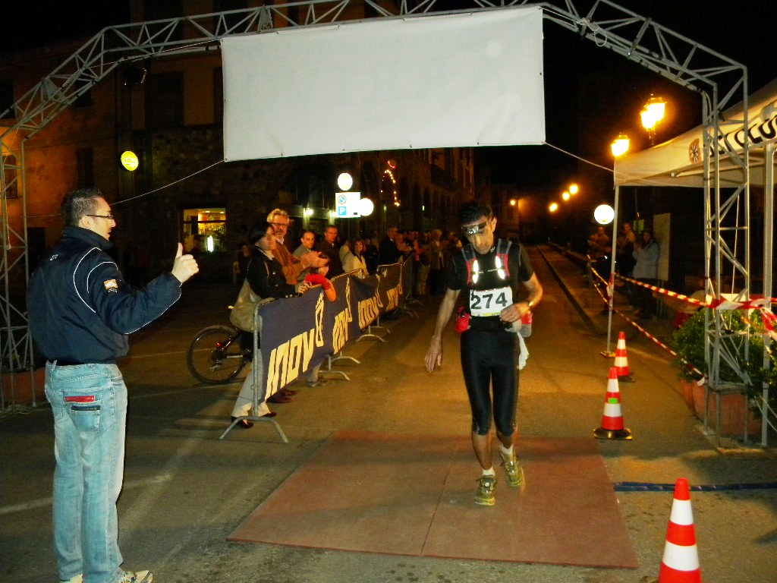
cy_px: 292
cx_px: 388
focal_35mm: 28
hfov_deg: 63.4
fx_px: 628
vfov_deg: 49.7
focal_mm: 5
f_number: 3.5
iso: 400
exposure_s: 1/26
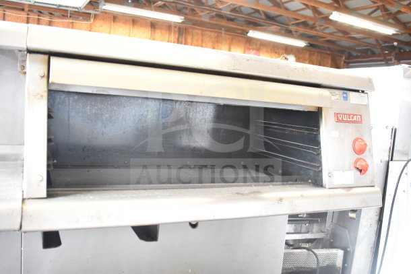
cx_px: 206
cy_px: 137
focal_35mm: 33
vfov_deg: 40.0
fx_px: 377
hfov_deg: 57.2
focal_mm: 22
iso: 1250
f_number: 3.8
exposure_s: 1/30
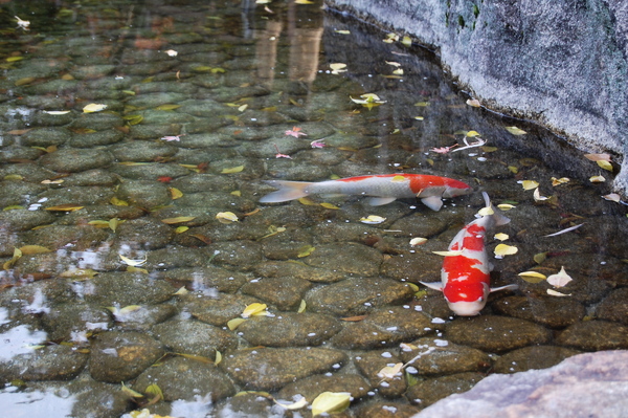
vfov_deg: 16.5
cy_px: 209
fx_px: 1438
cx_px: 314
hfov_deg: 24.6
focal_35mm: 82
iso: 200
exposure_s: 1/80
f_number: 5.6
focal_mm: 55
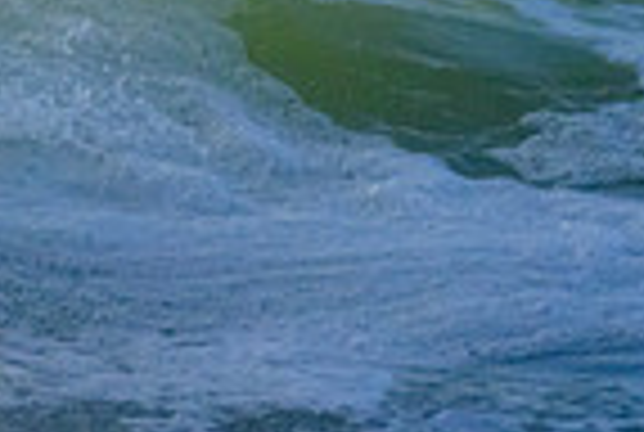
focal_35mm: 4442
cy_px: -425
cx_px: 158
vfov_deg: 0.3
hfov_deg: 0.5
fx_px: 79628
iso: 1600
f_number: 11
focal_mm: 800
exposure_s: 1/2000
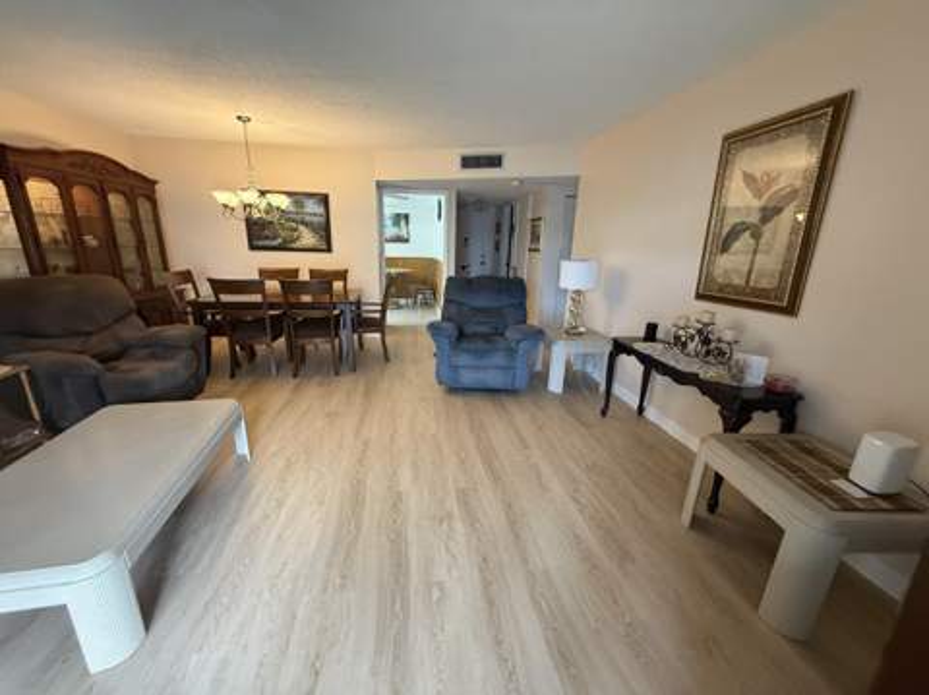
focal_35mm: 14
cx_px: 464
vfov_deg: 85.6
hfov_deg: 102.1
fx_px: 375
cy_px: 348
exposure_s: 1/60
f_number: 2.2
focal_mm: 2.22
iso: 400
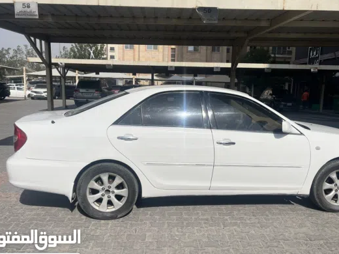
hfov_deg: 56.8
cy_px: 135
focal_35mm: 32
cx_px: 179
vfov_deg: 44.1
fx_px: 313
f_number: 1.6
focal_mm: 5.1
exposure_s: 1/9901
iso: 50
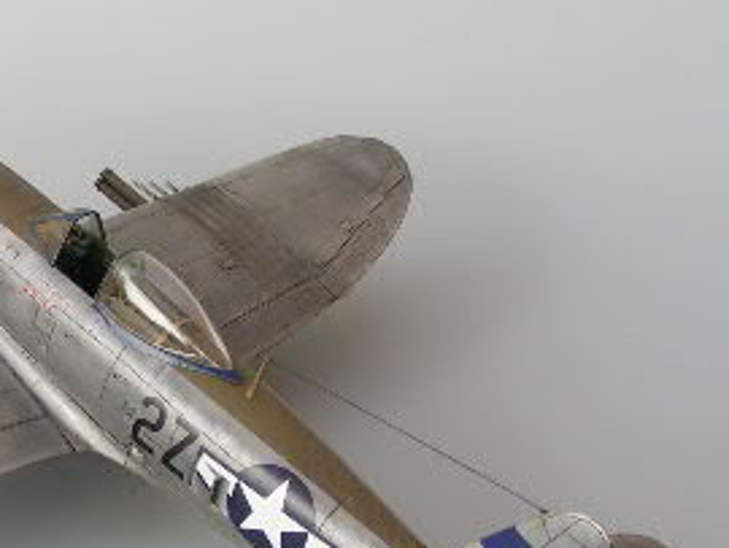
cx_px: 92
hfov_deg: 25.3
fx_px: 1581
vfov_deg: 19.5
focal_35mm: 75
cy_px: 440
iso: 50
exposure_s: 1/160
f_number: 5
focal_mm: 6
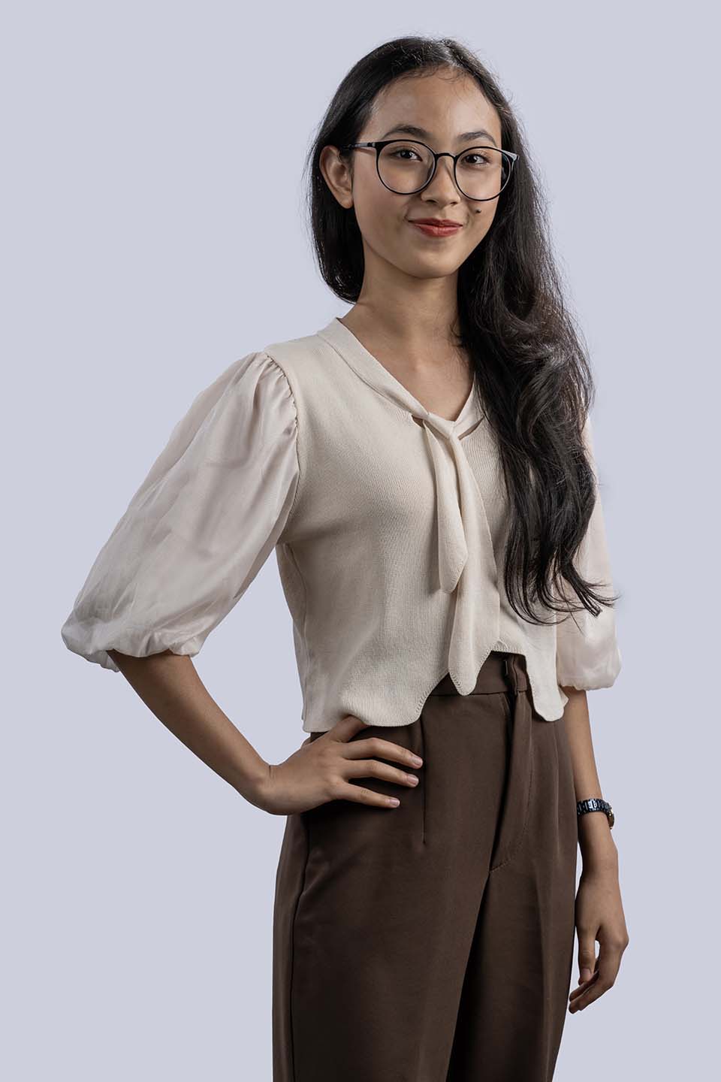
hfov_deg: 13.0
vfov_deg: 19.5
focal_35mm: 105
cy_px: 541
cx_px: 360
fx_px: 3154
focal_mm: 105
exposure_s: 1/200
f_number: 11
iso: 80
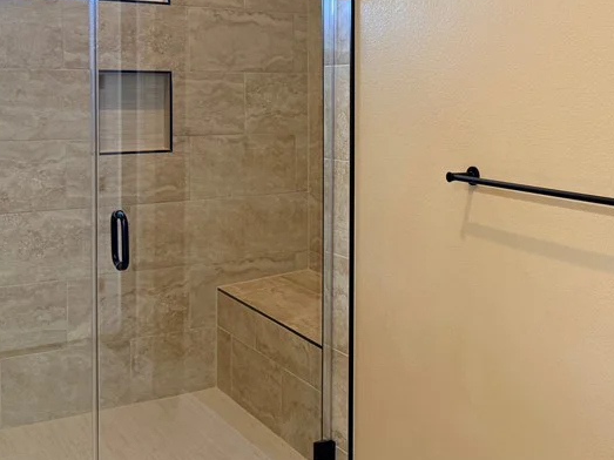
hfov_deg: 39.9
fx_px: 833
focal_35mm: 47
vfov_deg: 30.4
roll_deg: +0.4
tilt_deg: -1.7
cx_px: 412
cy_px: 119
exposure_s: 1/195
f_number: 1.78
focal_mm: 6.76
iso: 200
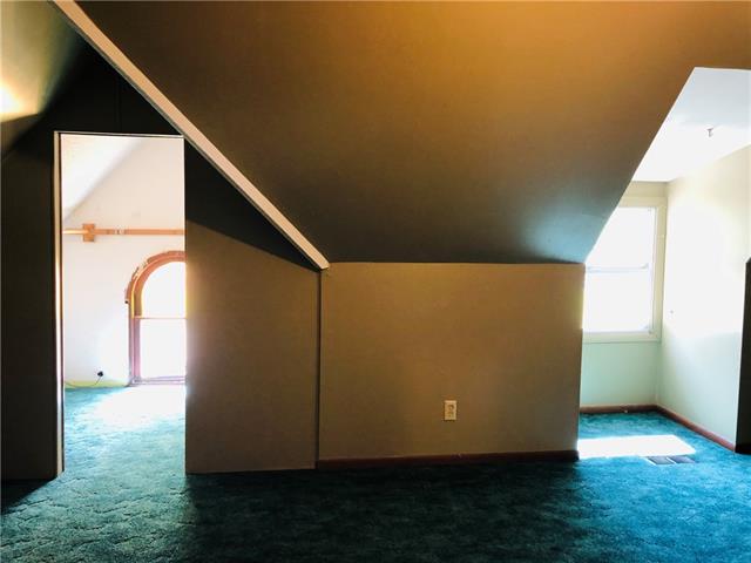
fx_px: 607
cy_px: 282
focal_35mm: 28
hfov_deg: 63.4
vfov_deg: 49.7
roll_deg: -0.8
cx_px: 376
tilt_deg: -4.9
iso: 40
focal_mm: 3.99
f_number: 1.8
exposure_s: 1/15
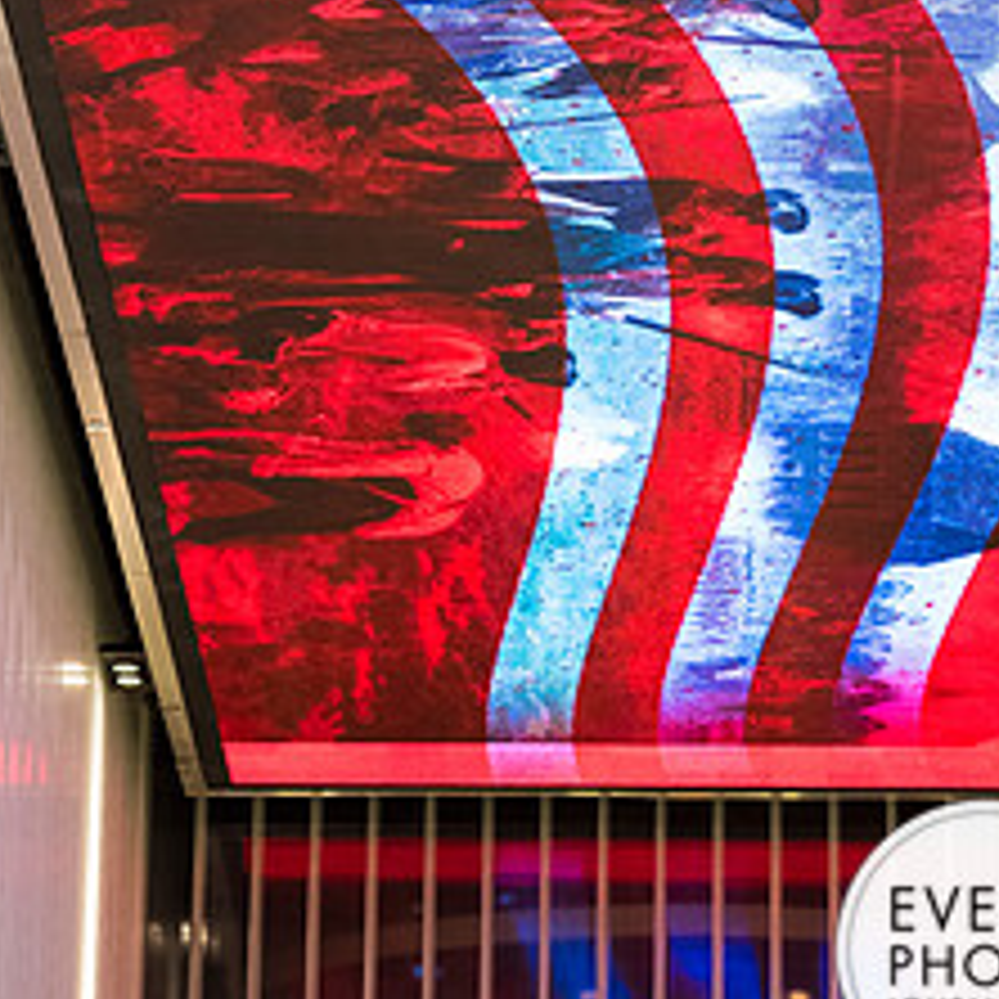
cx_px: 608
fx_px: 6530
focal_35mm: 200
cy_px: 230
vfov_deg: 8.7
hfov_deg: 8.7
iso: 3600
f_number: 2.8
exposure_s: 1/250
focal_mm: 116
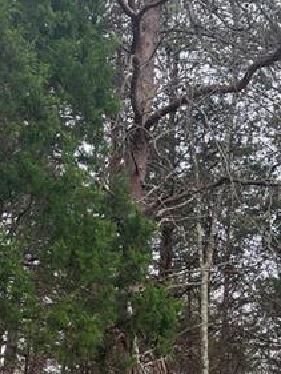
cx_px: 145
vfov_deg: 25.7
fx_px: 768
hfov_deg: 20.7
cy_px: 395
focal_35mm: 71
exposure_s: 1/153
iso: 50
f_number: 1.6
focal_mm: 5.1
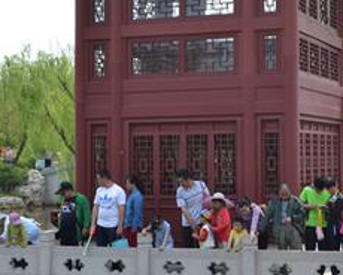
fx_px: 873
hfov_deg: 21.9
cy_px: 94
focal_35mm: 86
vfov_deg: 17.8
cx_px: 283
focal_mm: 22
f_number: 9
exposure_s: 1/320
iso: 400
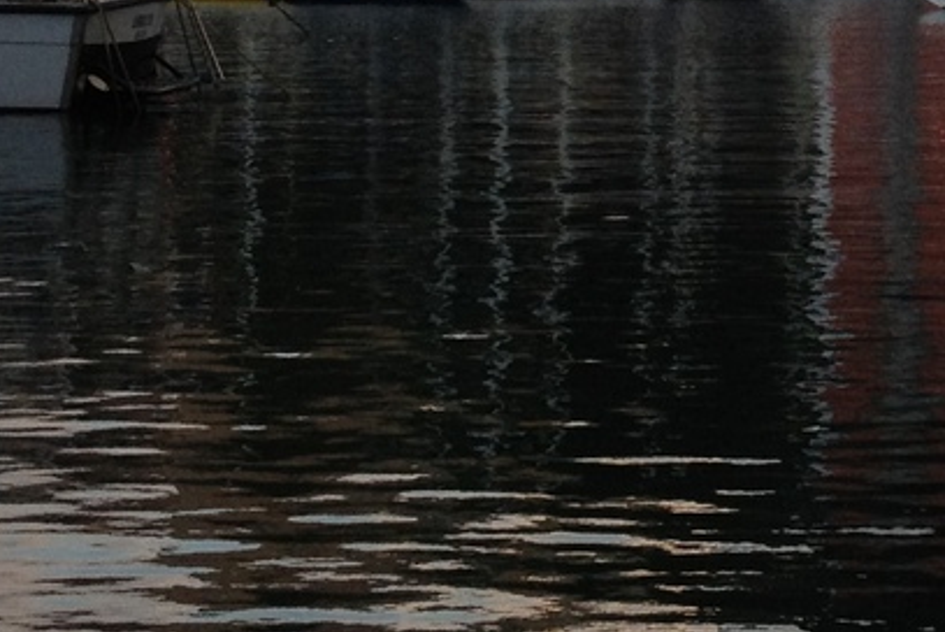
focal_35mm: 143
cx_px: 871
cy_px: -351
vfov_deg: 9.3
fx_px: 3756
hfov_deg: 14.2
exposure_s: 1/209
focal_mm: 4.28
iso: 64
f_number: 2.4
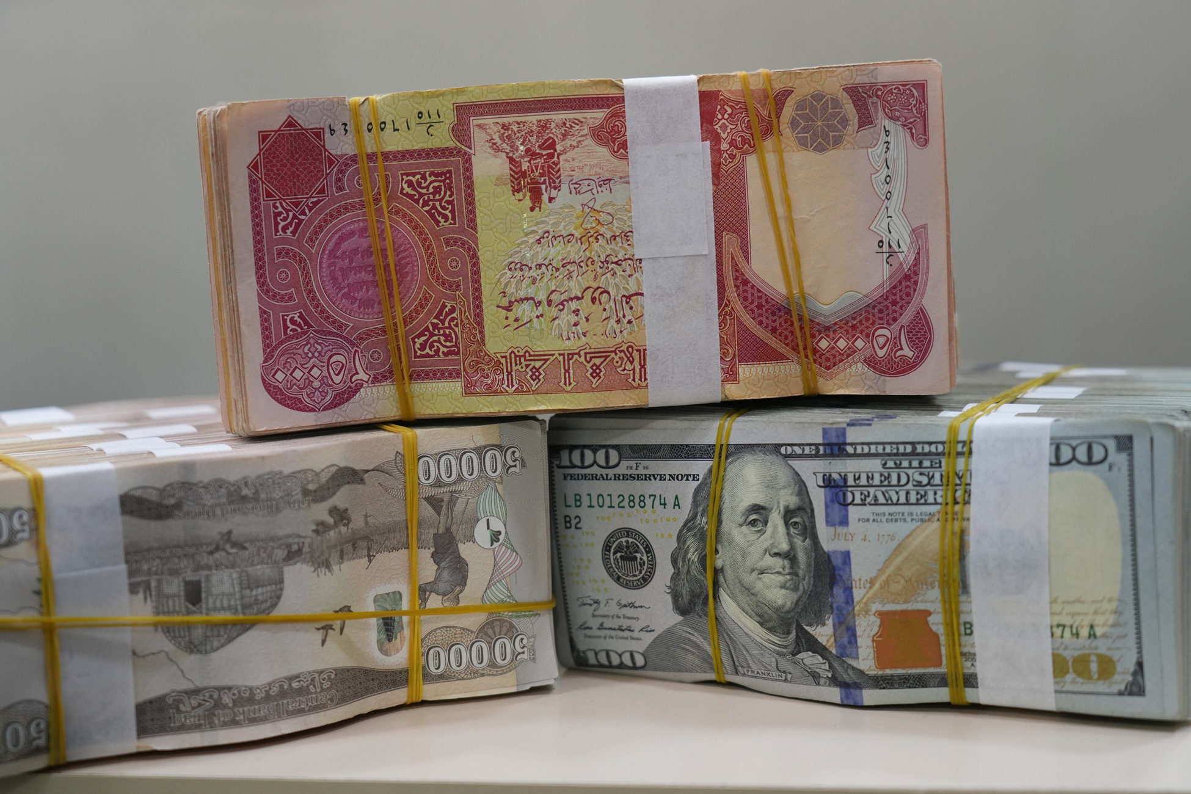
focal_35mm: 61
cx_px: 596
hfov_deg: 32.9
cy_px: 397
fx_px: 2018
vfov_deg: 22.3
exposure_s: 1/160
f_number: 4.5
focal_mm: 61
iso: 1000
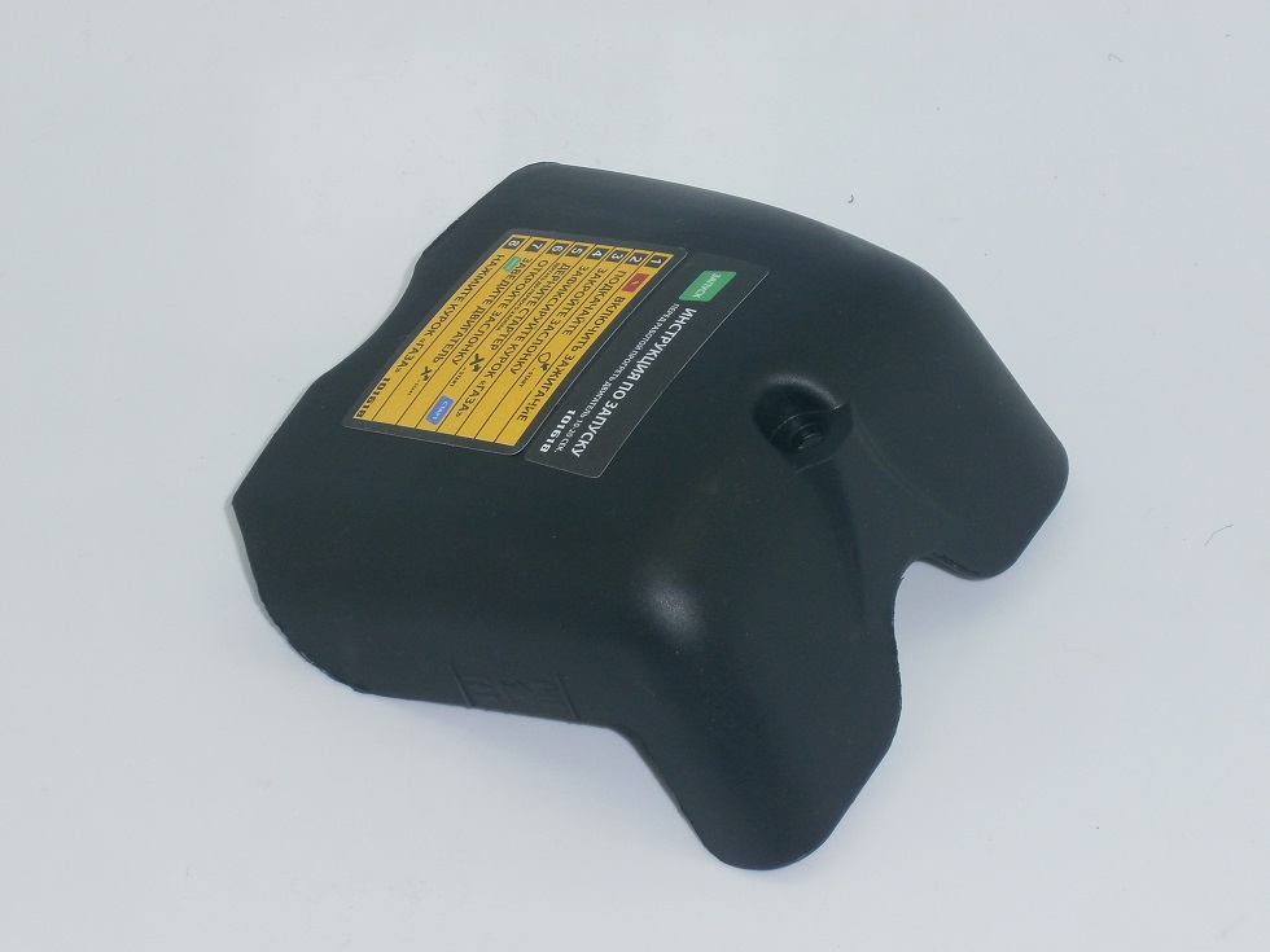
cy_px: 476
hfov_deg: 18.2
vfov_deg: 13.7
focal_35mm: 108
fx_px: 3962
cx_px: 635
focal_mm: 19.2
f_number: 6.5
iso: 125
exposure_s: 1/100
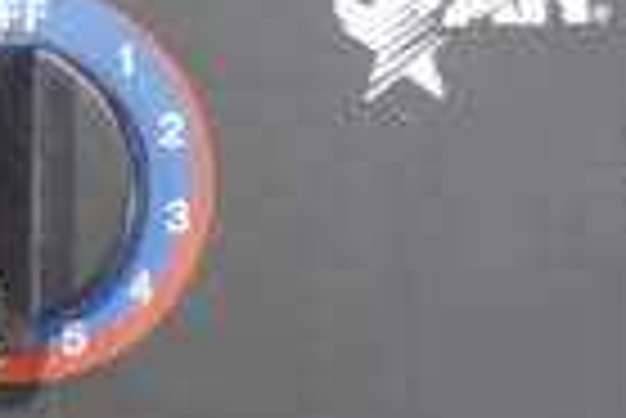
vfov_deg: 14.9
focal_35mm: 92
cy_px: 151
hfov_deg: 22.0
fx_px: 1601
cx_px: 405
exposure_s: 1/40
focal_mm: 12.01
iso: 800
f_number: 3.5
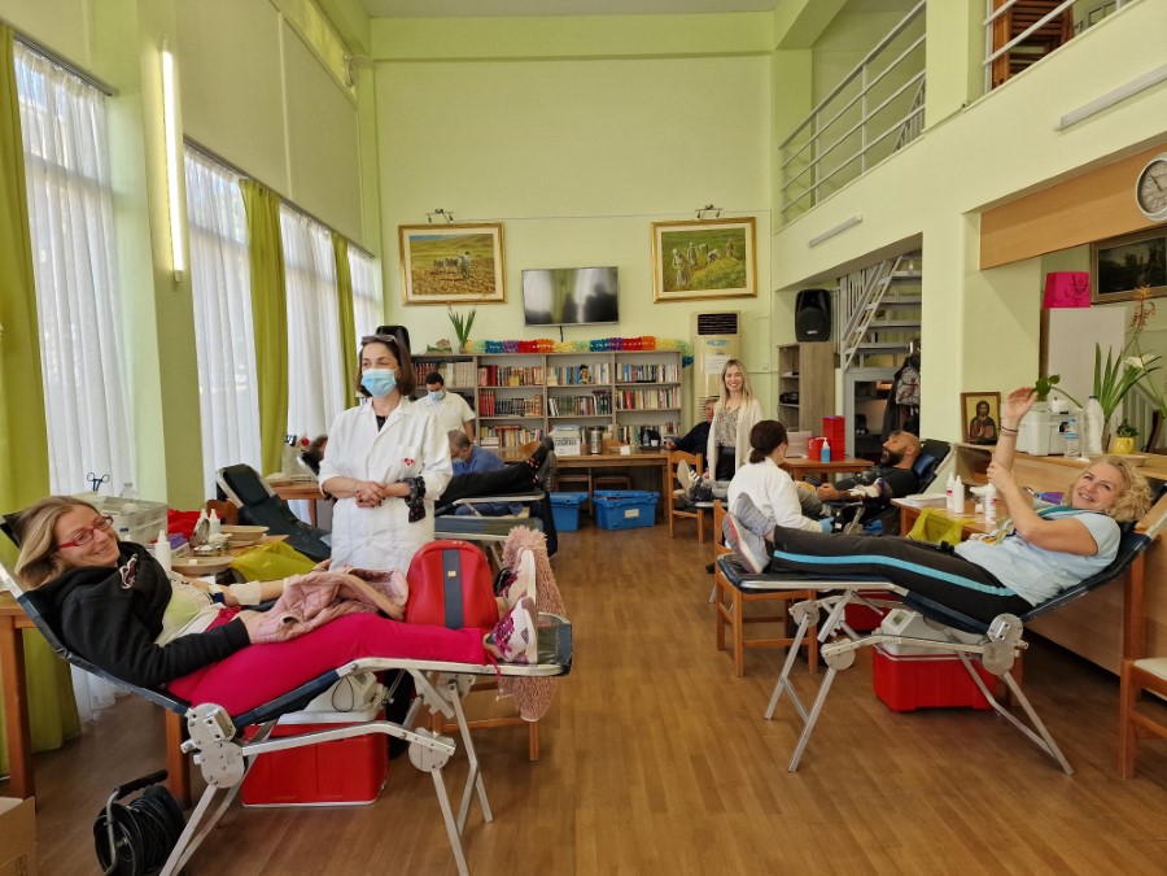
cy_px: 438
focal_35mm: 23
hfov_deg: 73.9
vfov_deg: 58.9
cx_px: 584
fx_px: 775
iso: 100
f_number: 1.8
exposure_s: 1/180
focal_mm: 6.4
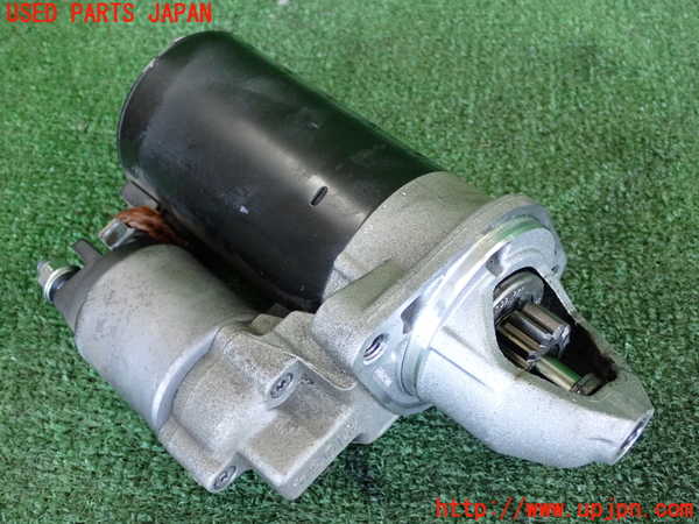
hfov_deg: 42.9
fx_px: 888
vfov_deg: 32.9
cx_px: 350
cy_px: 262
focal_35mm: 44
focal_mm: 7.84
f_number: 2.9
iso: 1000
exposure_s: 1/125
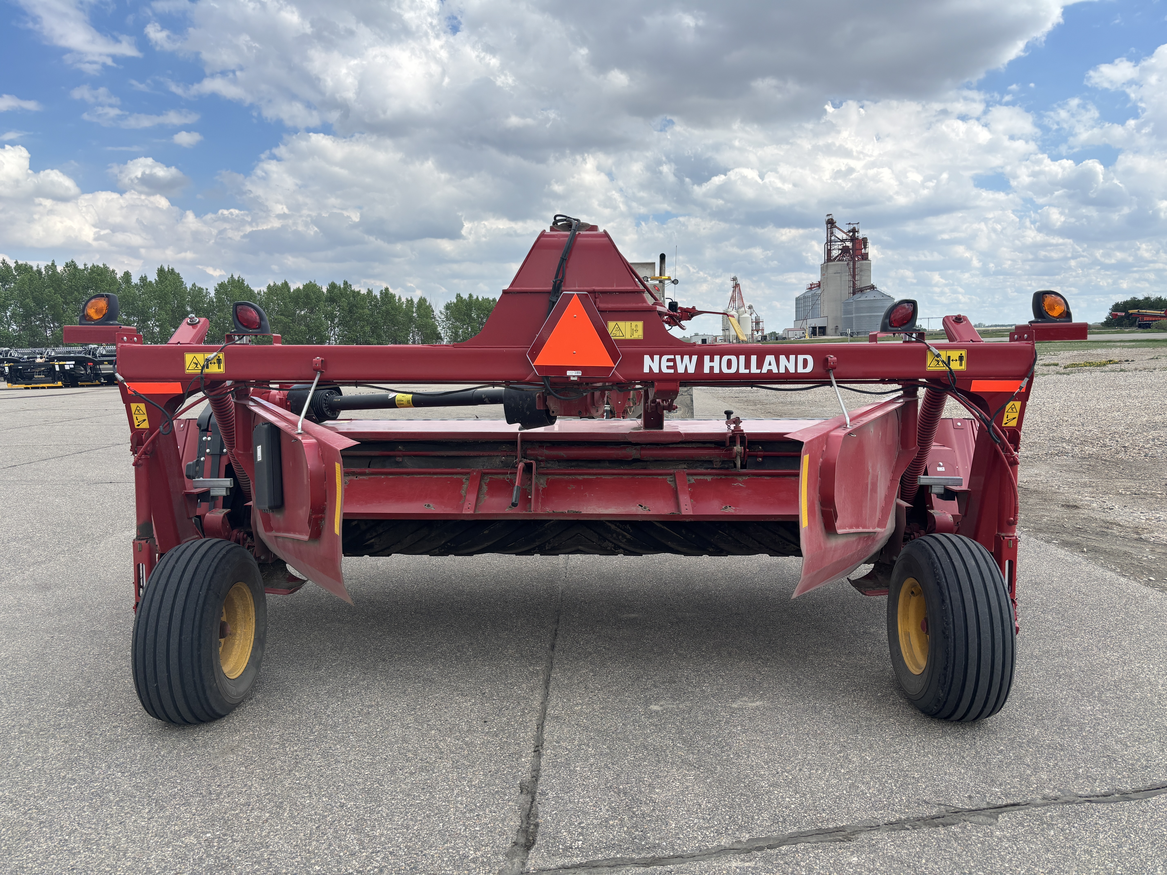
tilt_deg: -5.8
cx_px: 584
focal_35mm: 26
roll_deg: +1.5
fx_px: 877
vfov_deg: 53.1
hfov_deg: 67.3
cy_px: 438
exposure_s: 1/3106
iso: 50
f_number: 1.6
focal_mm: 5.96
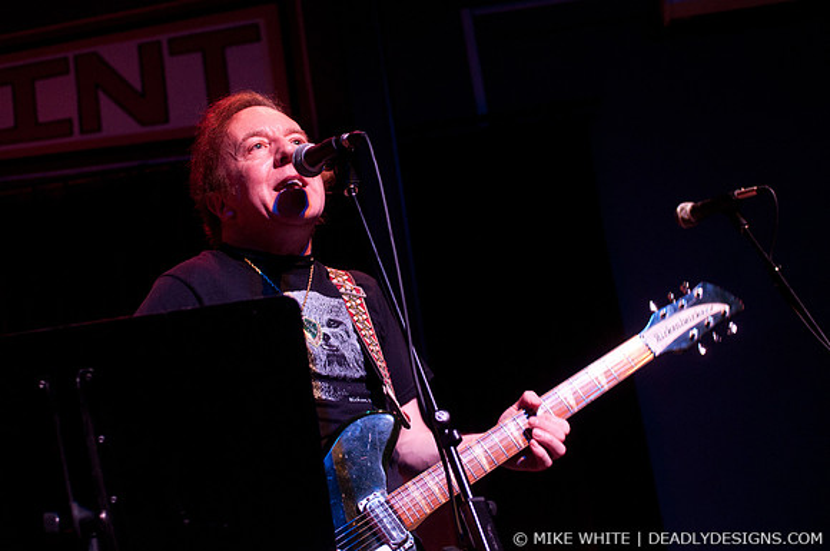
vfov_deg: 22.6
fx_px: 1381
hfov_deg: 33.4
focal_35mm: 60
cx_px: 415
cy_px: 276
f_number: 2.8
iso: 1000
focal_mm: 40
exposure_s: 1/80
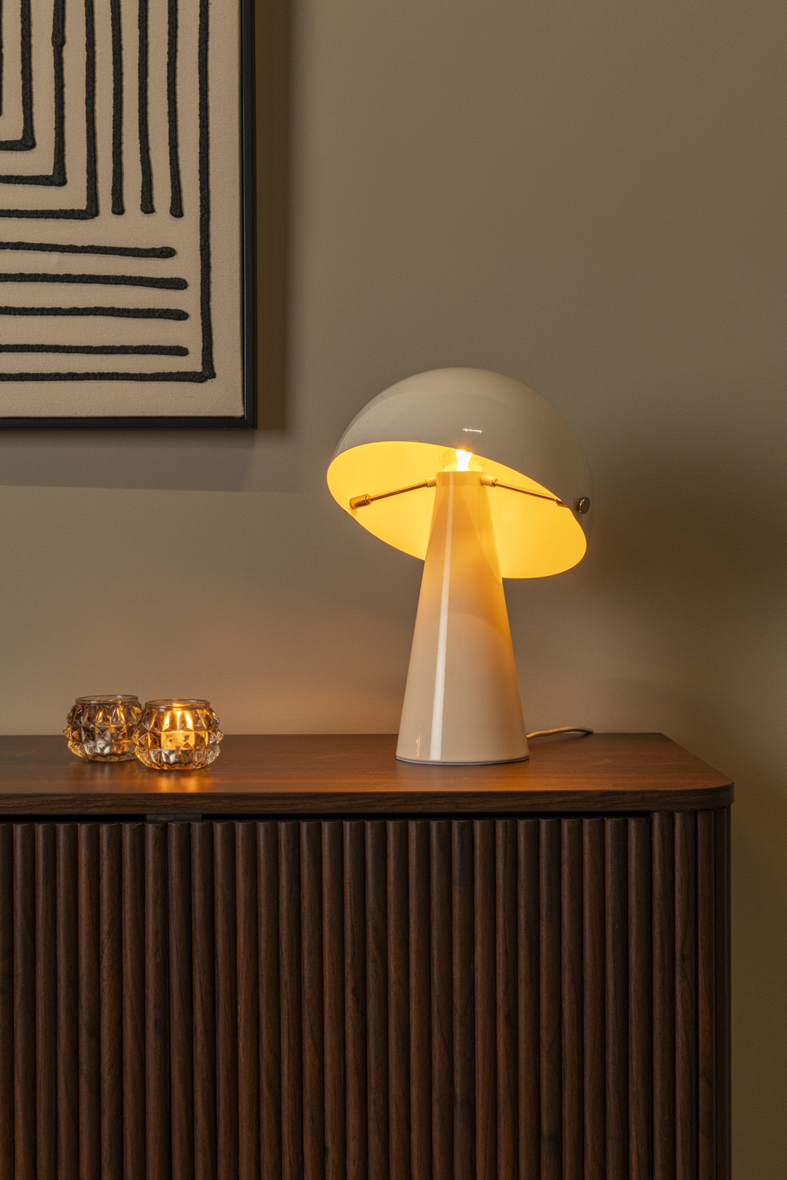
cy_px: 590
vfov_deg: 39.6
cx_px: 394
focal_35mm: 50
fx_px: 1639
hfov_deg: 27.0
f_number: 13
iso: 400
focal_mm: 50
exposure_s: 1/13
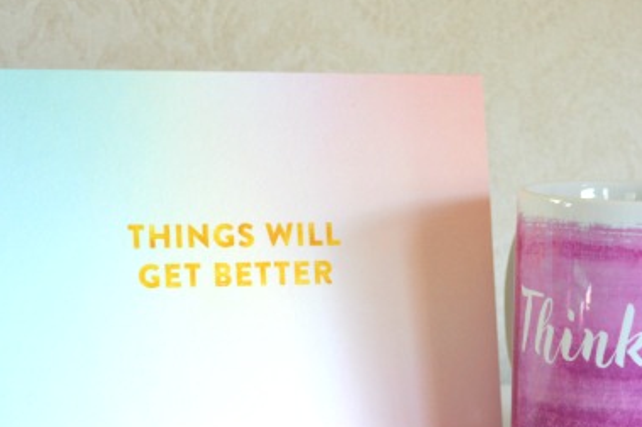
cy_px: 247
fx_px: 1727
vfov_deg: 14.1
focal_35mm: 97
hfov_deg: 20.9
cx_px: 454
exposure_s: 1/100
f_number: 4.8
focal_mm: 35
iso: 400
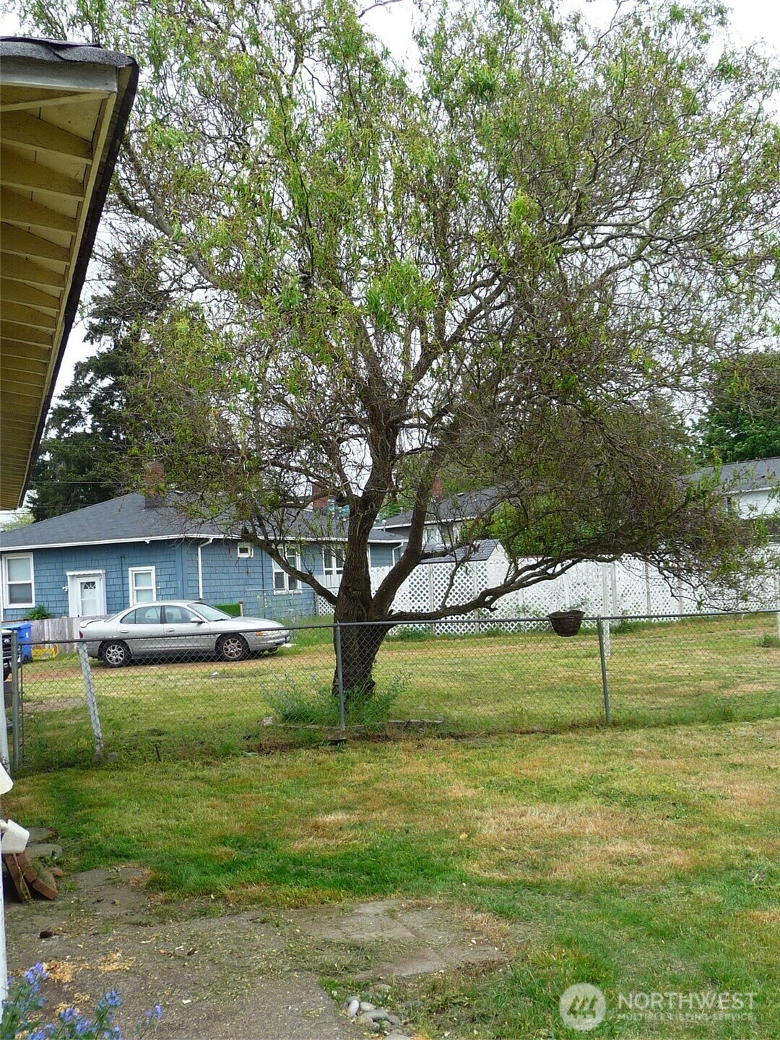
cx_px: 390
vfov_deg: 51.4
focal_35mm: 36
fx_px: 1082
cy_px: 520
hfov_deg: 39.7
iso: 100
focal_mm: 4.7
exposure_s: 1/400
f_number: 3.3
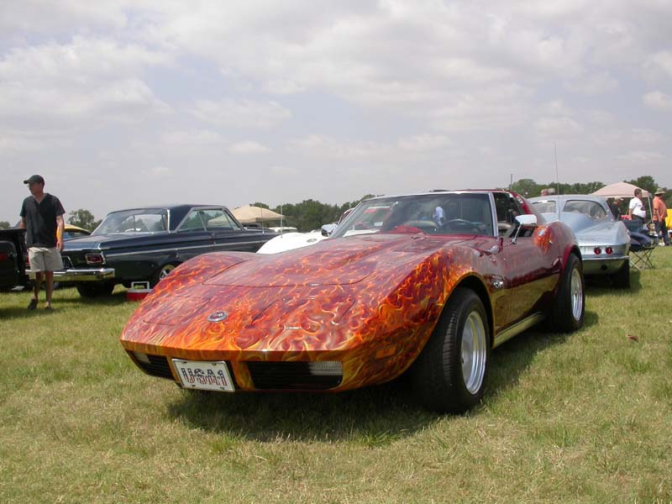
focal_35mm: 38
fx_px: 738
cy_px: 252
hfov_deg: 49.0
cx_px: 336
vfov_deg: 37.7
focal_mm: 7.85
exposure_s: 1/374
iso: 100
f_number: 7.5
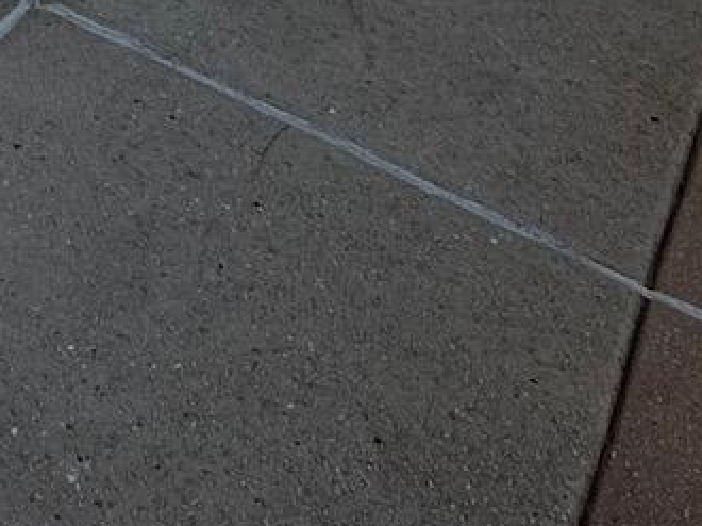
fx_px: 1763
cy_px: -875
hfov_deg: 19.9
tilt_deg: -6.8
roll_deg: +0.0
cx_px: -313
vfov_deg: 12.1
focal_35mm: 87
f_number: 2.2
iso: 50
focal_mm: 2.22
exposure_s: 1/759
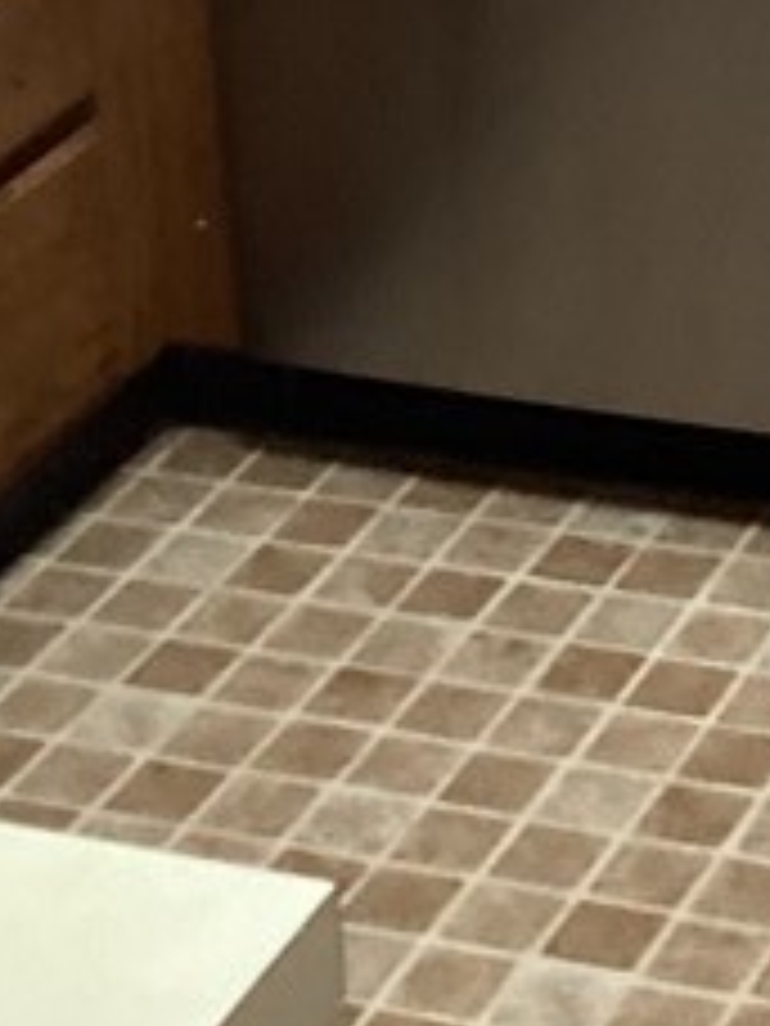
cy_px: -770
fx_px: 4123
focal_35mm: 139
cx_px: 910
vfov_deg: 13.0
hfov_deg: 10.5
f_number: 2.4
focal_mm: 3.3
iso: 320
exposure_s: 1/60
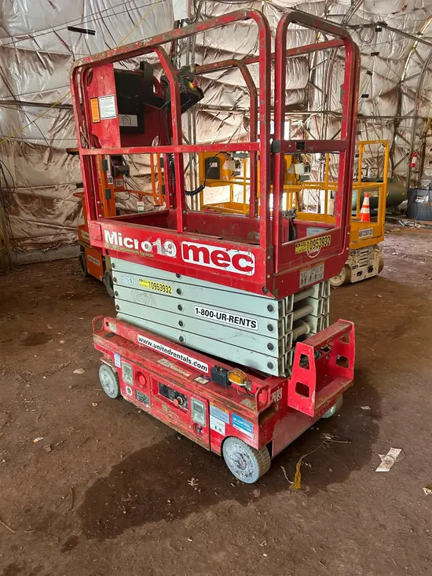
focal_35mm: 26
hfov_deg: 53.1
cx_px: 216
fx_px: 433
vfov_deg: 67.3
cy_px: 288
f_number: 1.5
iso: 125
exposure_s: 1/60
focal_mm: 5.7
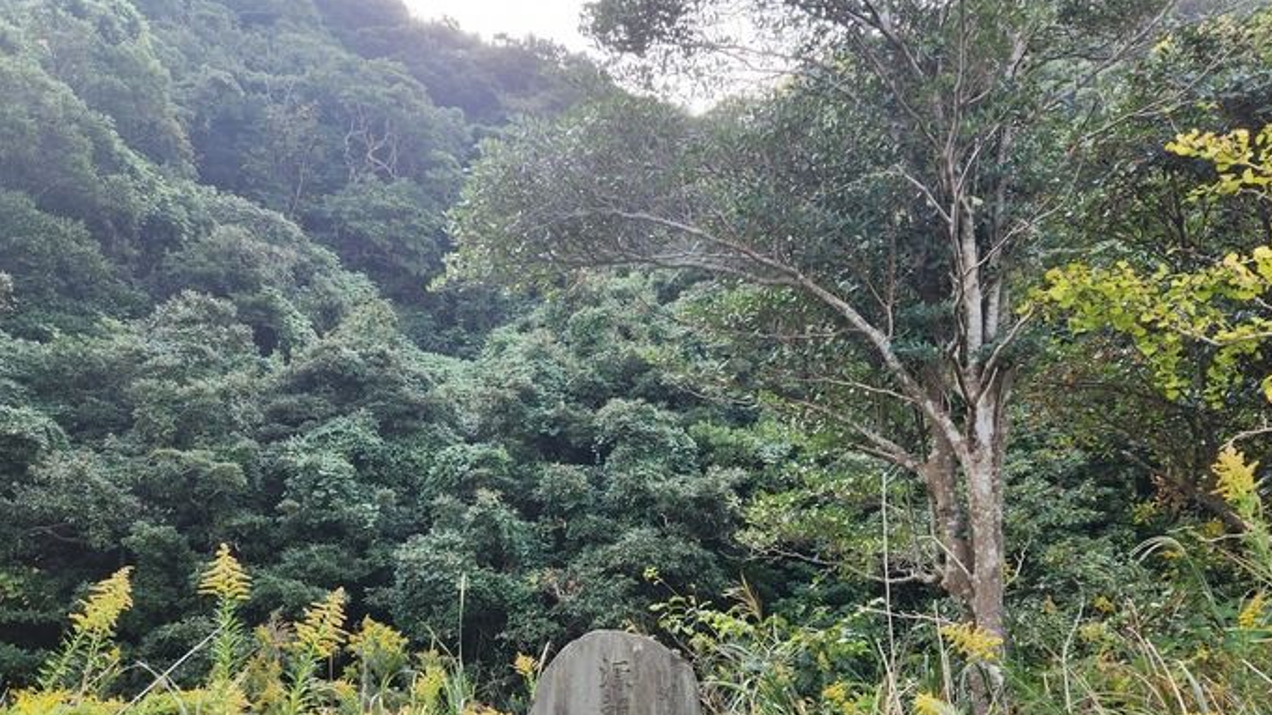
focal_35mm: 30
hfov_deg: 64.3
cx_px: 640
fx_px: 1012
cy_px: 526
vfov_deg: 38.1
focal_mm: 5.4
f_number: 1.8
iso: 25
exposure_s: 1/180
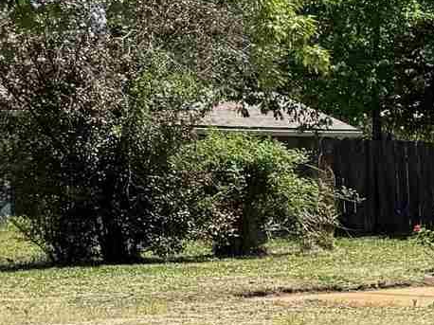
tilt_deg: -1.7
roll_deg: -1.0
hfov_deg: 10.2
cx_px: 1122
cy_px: 201
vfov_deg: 9.2
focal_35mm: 161
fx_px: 2017
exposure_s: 1/2525
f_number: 1.78
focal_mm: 6.76
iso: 80
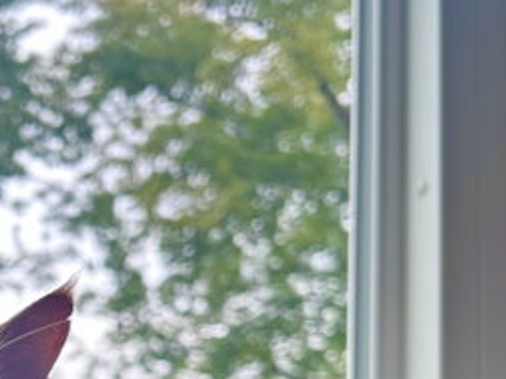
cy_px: 425
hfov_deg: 22.8
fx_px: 1213
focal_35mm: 83
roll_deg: -3.6
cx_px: 20
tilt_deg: +10.6
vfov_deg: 17.1
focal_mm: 5.7
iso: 40
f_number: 1.5
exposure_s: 1/121
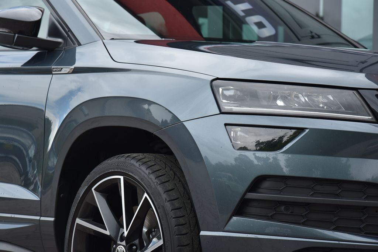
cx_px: 189
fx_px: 1261
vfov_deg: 11.4
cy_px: 126
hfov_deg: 17.1
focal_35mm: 120
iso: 500
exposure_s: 1/250
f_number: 8
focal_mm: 120
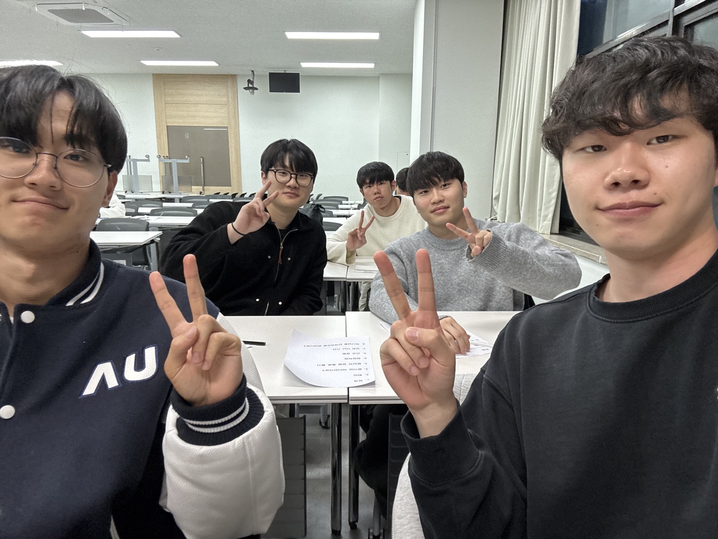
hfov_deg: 73.9
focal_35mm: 23
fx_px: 477
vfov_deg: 58.9
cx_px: 359
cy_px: 270
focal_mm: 2.69
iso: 160
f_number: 1.9
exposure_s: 1/60
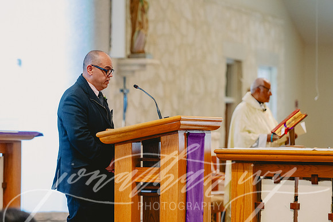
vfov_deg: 9.8
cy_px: 111
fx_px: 1295
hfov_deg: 14.7
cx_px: 166
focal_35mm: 140
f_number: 2.8
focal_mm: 140
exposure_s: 1/320
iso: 2500
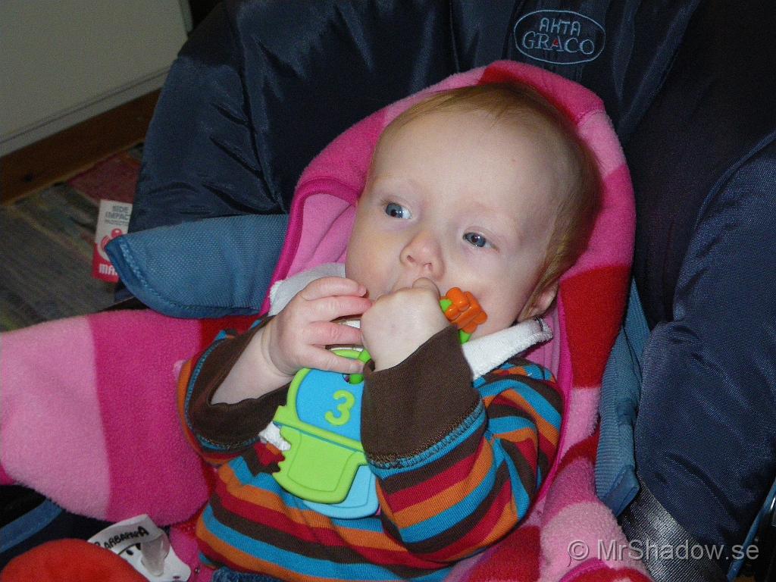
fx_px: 942
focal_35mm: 42
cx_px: 388
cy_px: 291
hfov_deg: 44.8
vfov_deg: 34.3
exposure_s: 1/60
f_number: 4.2
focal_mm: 7.5
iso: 400
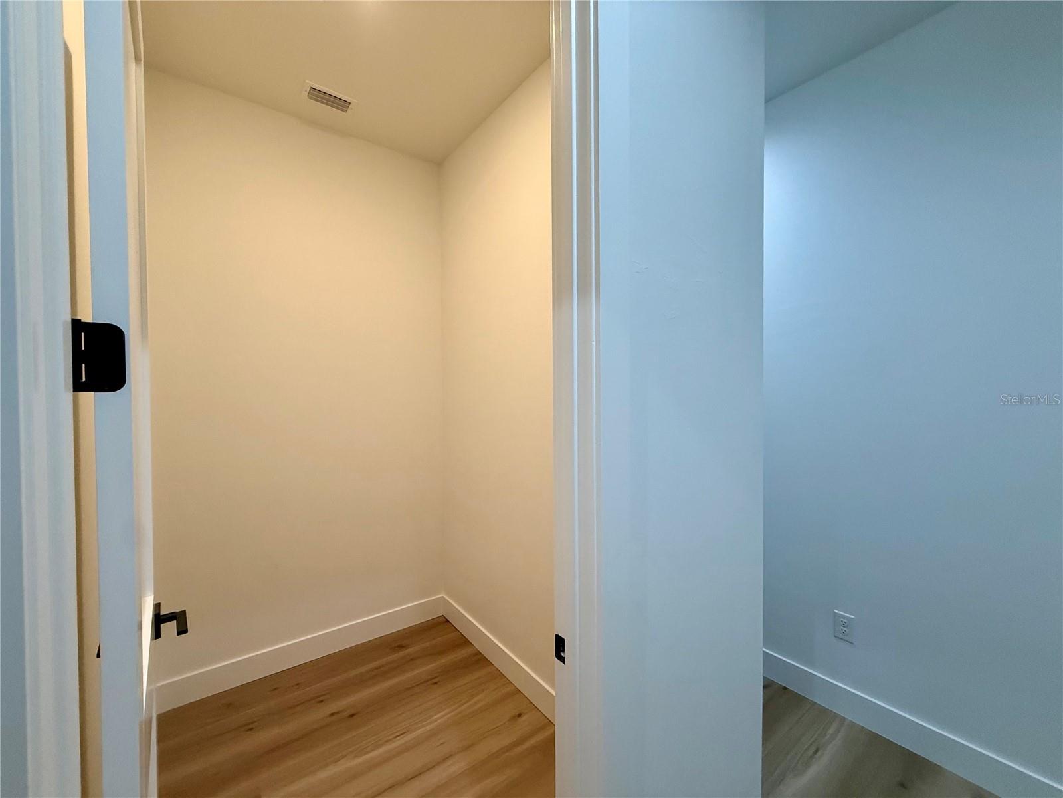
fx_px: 430
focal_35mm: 14
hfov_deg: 102.1
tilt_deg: -0.5
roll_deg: +0.1
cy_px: 399
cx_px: 532
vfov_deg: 85.7
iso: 250
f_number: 2.2
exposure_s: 1/120
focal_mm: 2.22
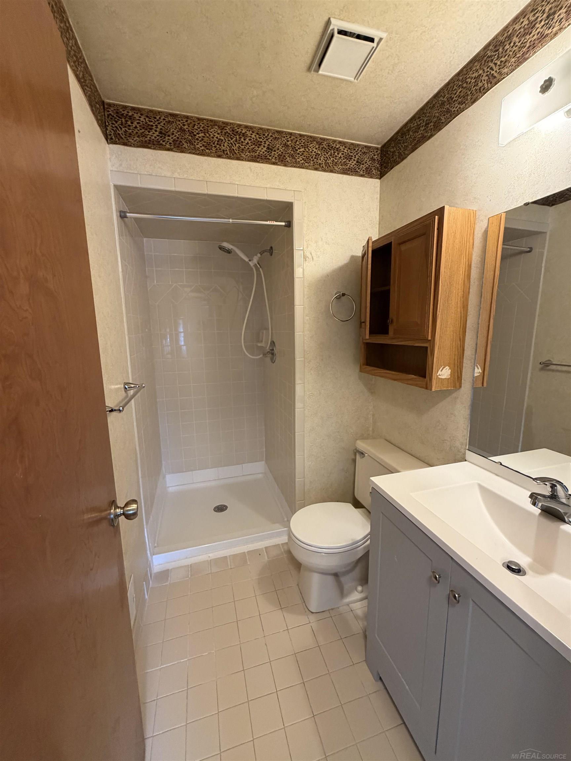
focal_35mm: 14
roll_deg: -0.2
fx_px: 308
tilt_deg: -9.8
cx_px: 286
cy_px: 380
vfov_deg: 102.1
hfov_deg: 85.7
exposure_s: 1/60
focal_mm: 2.22
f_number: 2.2
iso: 320
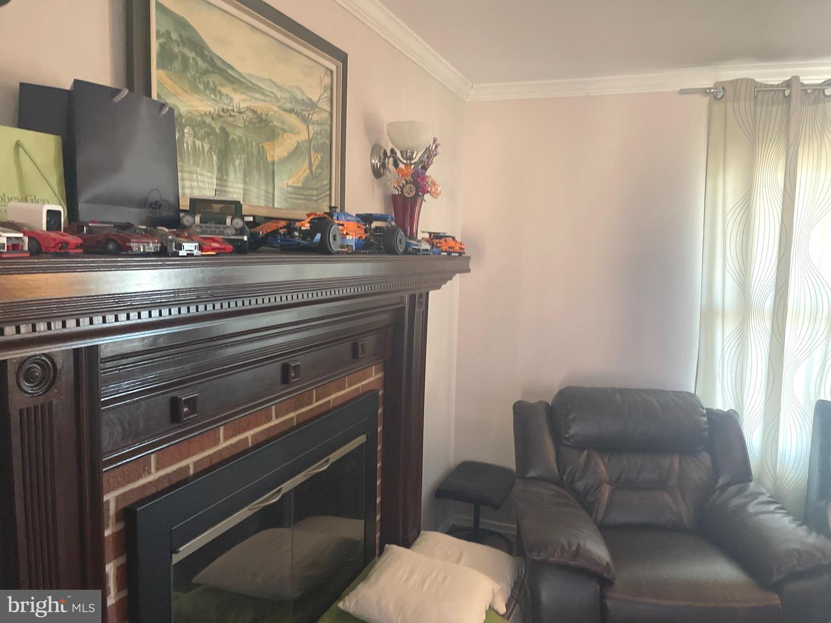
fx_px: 624
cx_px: 416
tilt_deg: -7.1
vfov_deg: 53.1
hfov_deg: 67.3
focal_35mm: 26
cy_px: 312
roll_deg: -0.5
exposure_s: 1/30
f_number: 1.6
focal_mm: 5.1
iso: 500
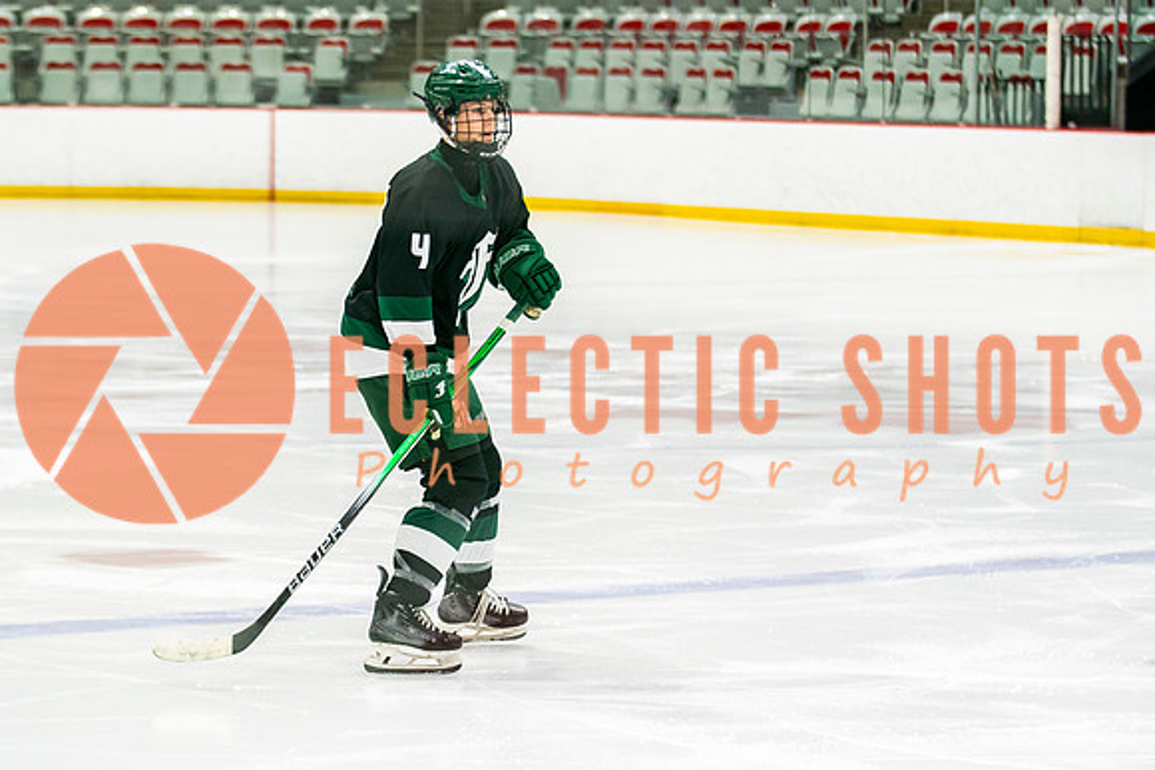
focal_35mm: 150
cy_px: 381
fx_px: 4805
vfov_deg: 9.2
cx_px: 434
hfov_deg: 13.7
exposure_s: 1/640
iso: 800
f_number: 3.2
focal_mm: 95
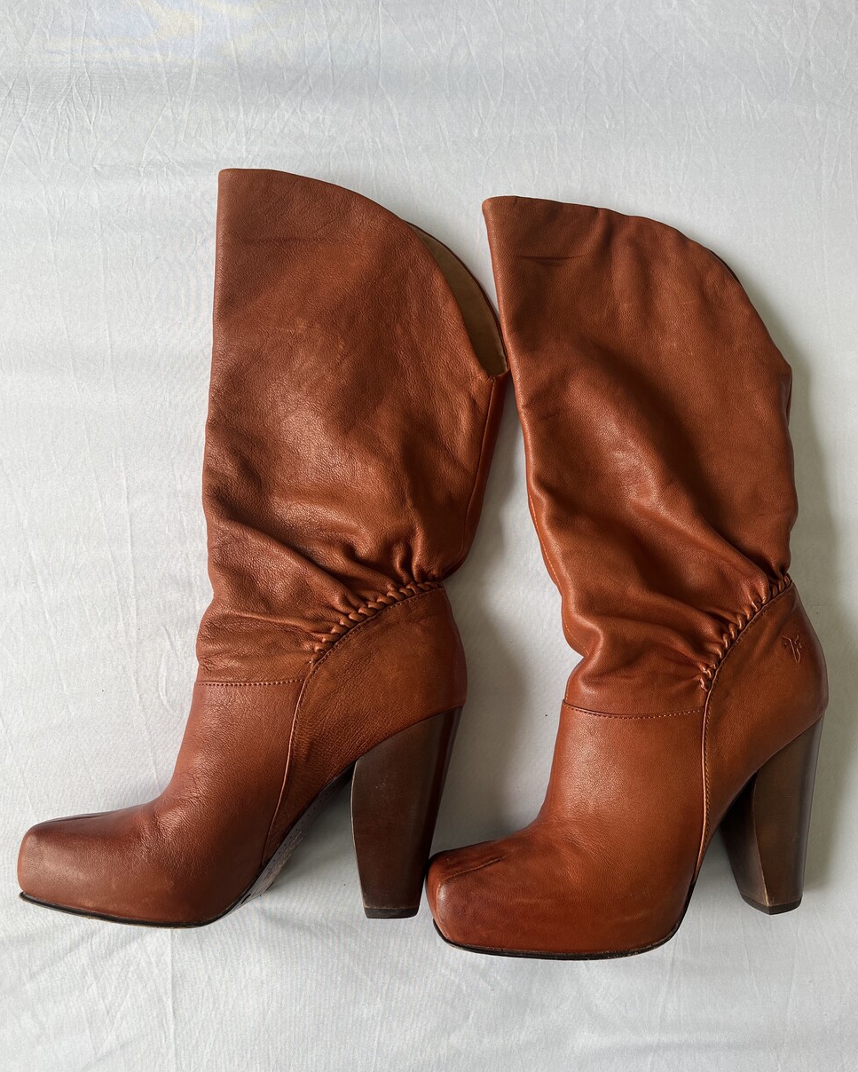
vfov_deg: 62.1
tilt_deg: -84.8
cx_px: 440
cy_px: 589
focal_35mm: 28
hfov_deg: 51.5
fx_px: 888
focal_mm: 5.1
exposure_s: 1/120
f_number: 1.6
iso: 40
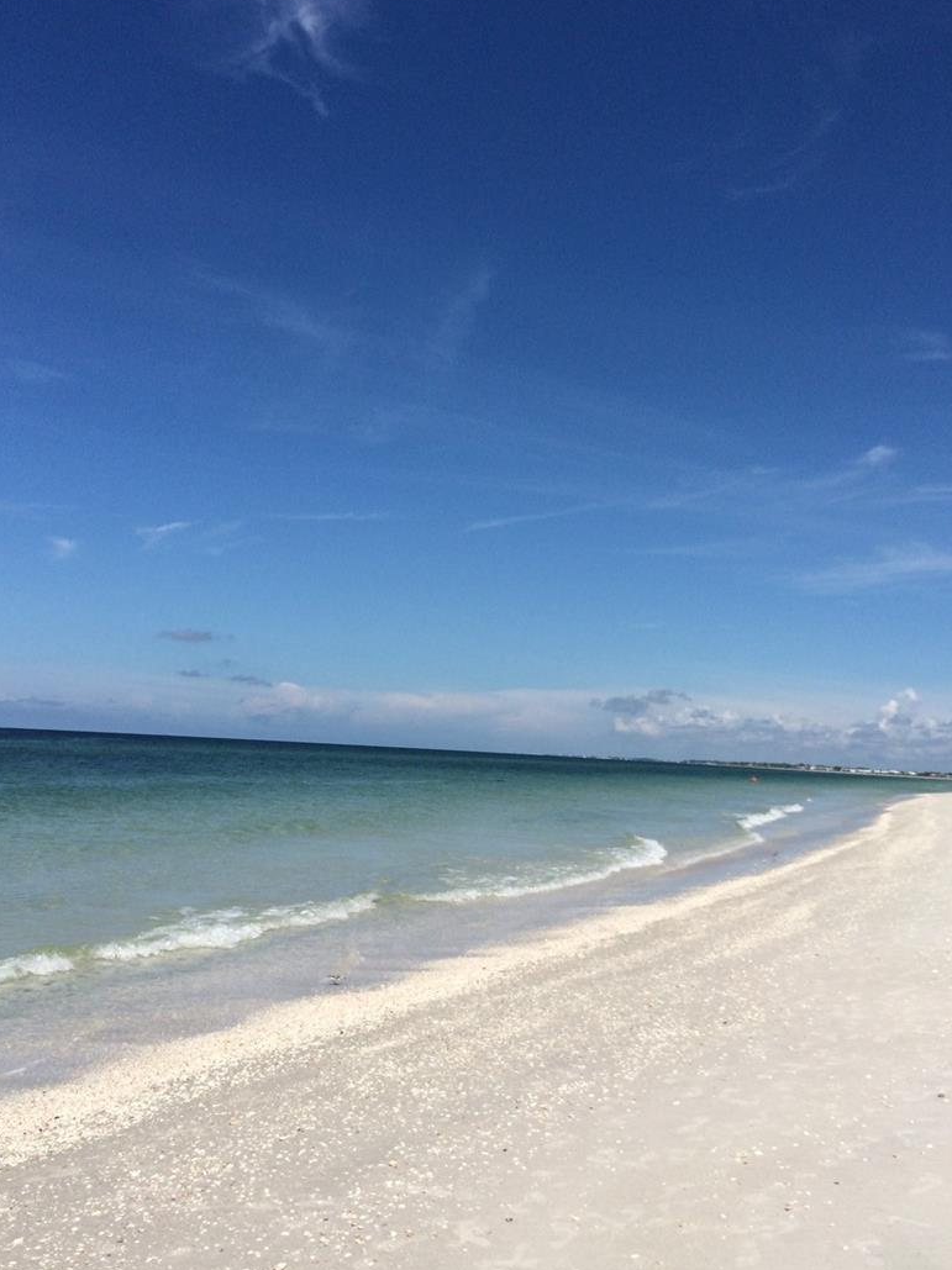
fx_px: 1284
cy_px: 683
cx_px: 490
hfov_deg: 40.7
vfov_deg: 52.6
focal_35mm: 35
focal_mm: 4.12
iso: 40
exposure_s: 1/5128
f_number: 2.2
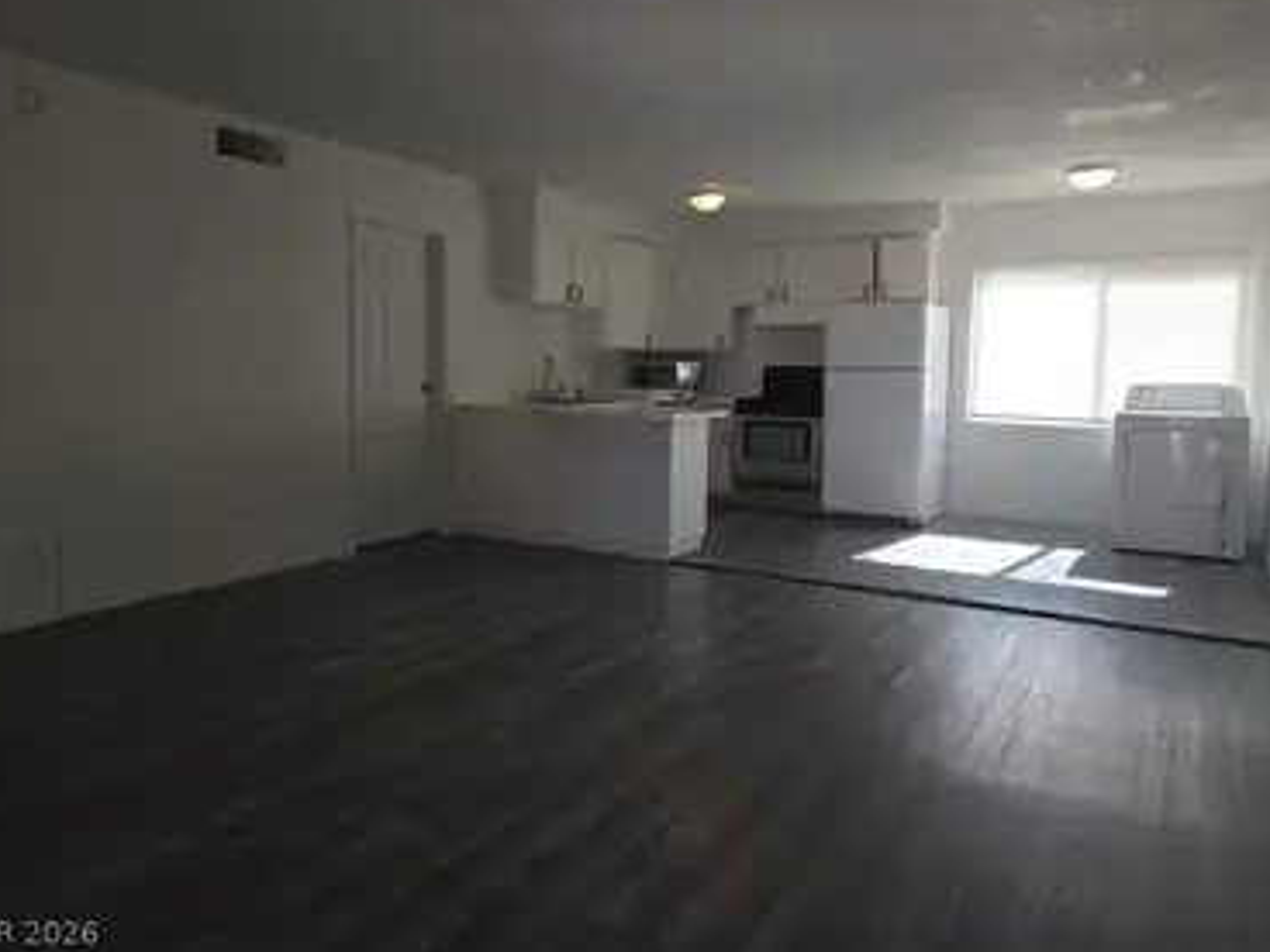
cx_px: 642
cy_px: 438
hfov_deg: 69.4
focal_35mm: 25
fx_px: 917
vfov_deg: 54.8
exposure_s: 1/120
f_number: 1.8
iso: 25
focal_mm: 5.4
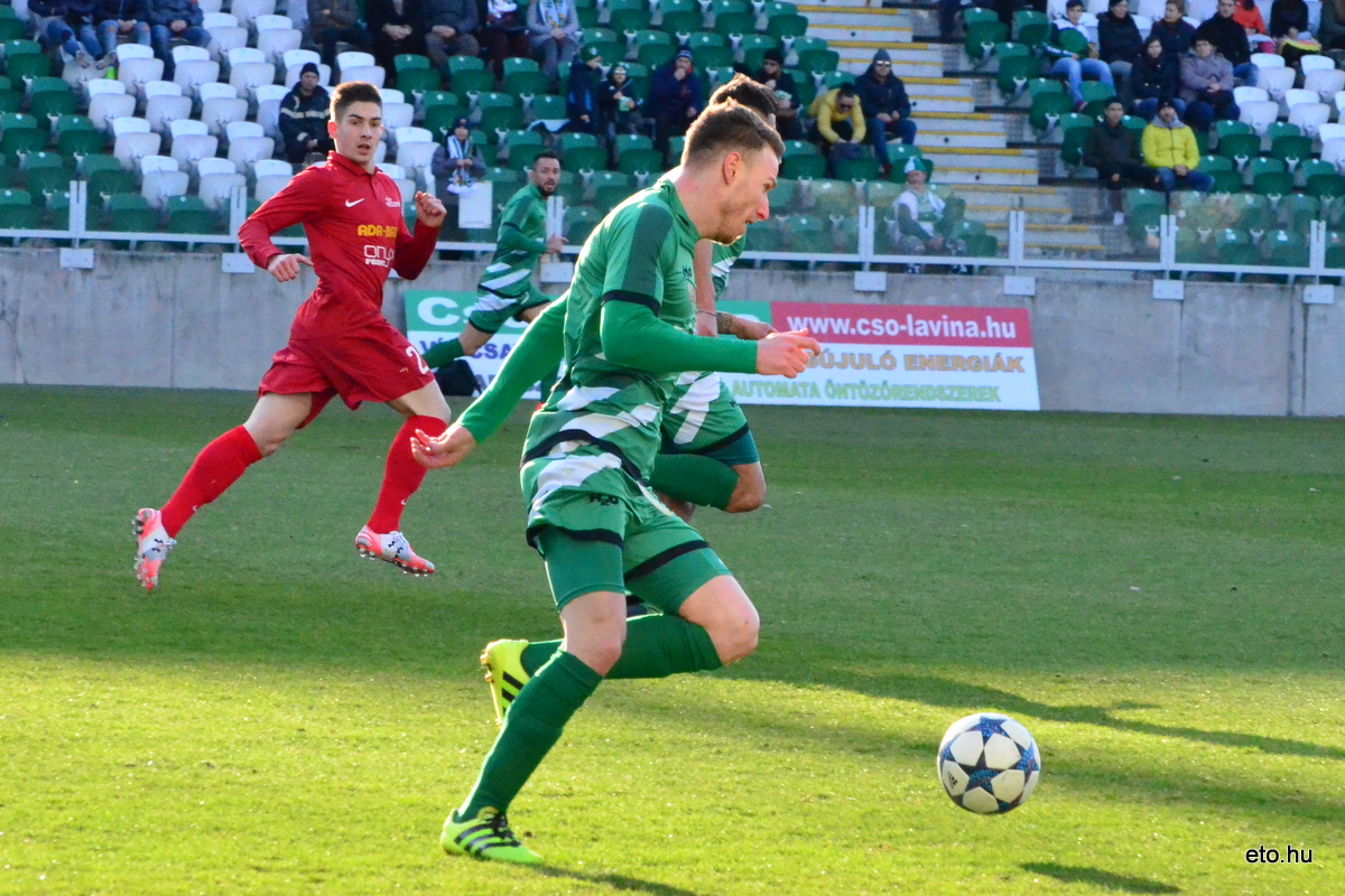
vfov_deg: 7.5
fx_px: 6837
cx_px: 672
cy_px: 448
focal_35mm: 183
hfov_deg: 11.2
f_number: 11
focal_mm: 122
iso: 6400
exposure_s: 1/2000
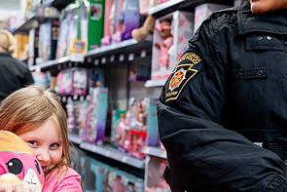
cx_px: 66
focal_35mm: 55
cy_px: 153
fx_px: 439
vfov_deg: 24.3
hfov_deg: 35.3
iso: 3200
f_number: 3.2
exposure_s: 1/320
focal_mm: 28
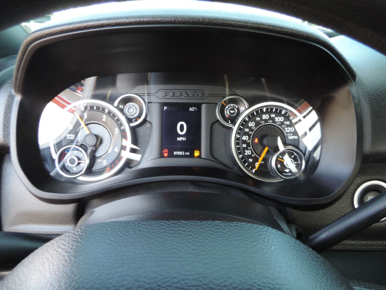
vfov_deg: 56.8
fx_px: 268
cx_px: 193
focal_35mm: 24
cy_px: 145
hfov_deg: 71.6
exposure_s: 1/30
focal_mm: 4.3
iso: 220
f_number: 3
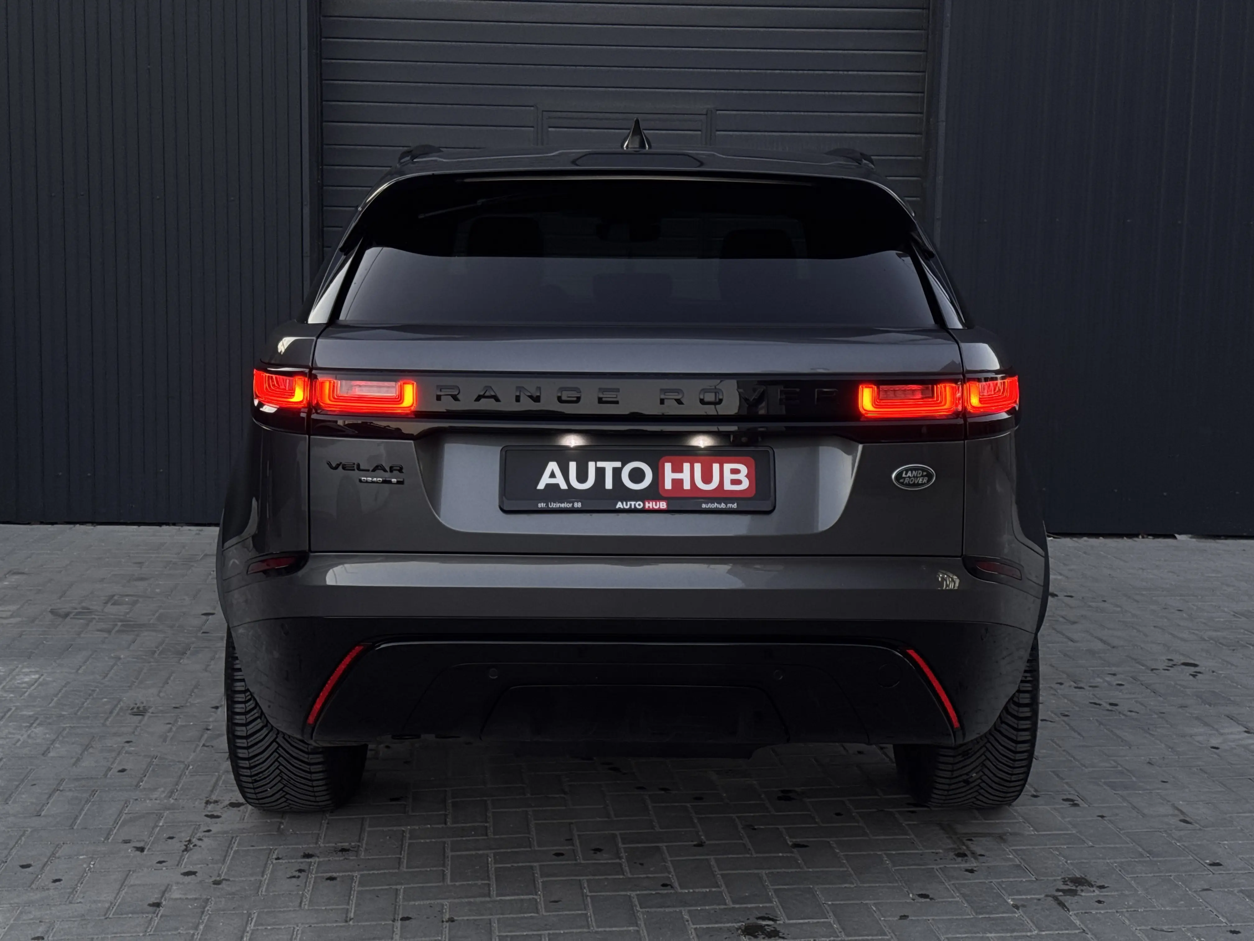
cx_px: 627
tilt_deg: -6.0
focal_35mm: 48
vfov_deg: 30.3
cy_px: 470
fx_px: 1739
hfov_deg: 39.7
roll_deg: -1.6
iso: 125
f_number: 1.78
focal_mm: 6.76
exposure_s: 1/100
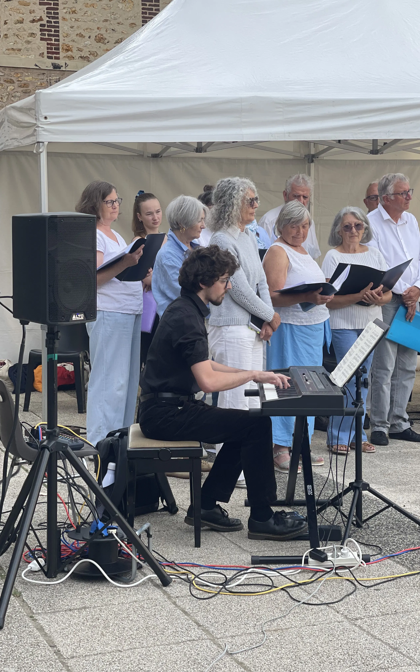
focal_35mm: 68
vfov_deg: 30.2
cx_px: 241
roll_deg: +0.1
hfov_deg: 19.1
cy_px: 336
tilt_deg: -5.2
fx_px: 1245
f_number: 2.2
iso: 32
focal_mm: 7.5
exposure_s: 1/388
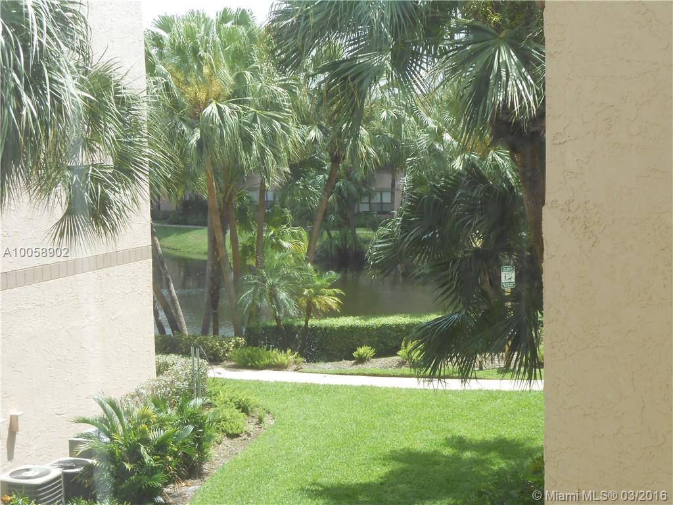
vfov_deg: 26.1
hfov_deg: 34.3
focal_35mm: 56
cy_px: 252
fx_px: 1089
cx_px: 336
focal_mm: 10
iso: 80
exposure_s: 1/200
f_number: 5.2
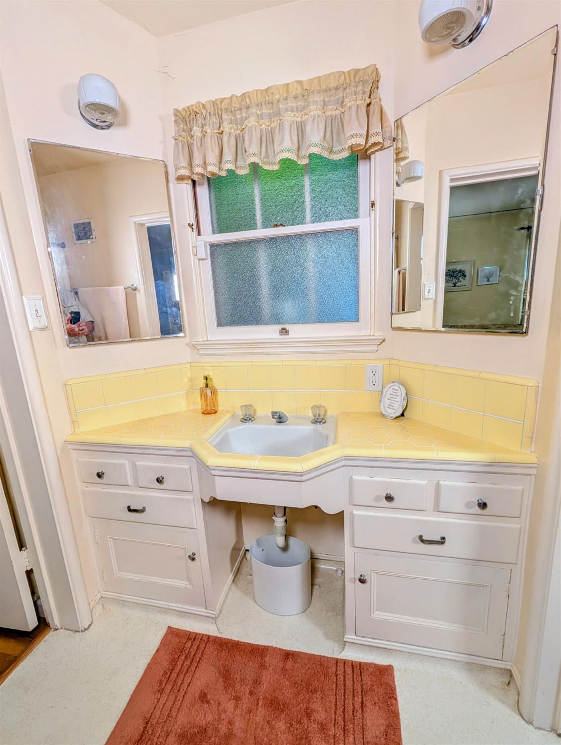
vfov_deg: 110.4
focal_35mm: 12
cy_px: 372
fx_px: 259
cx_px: 280
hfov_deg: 94.7
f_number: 1.7
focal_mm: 2.02
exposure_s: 1/90
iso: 73
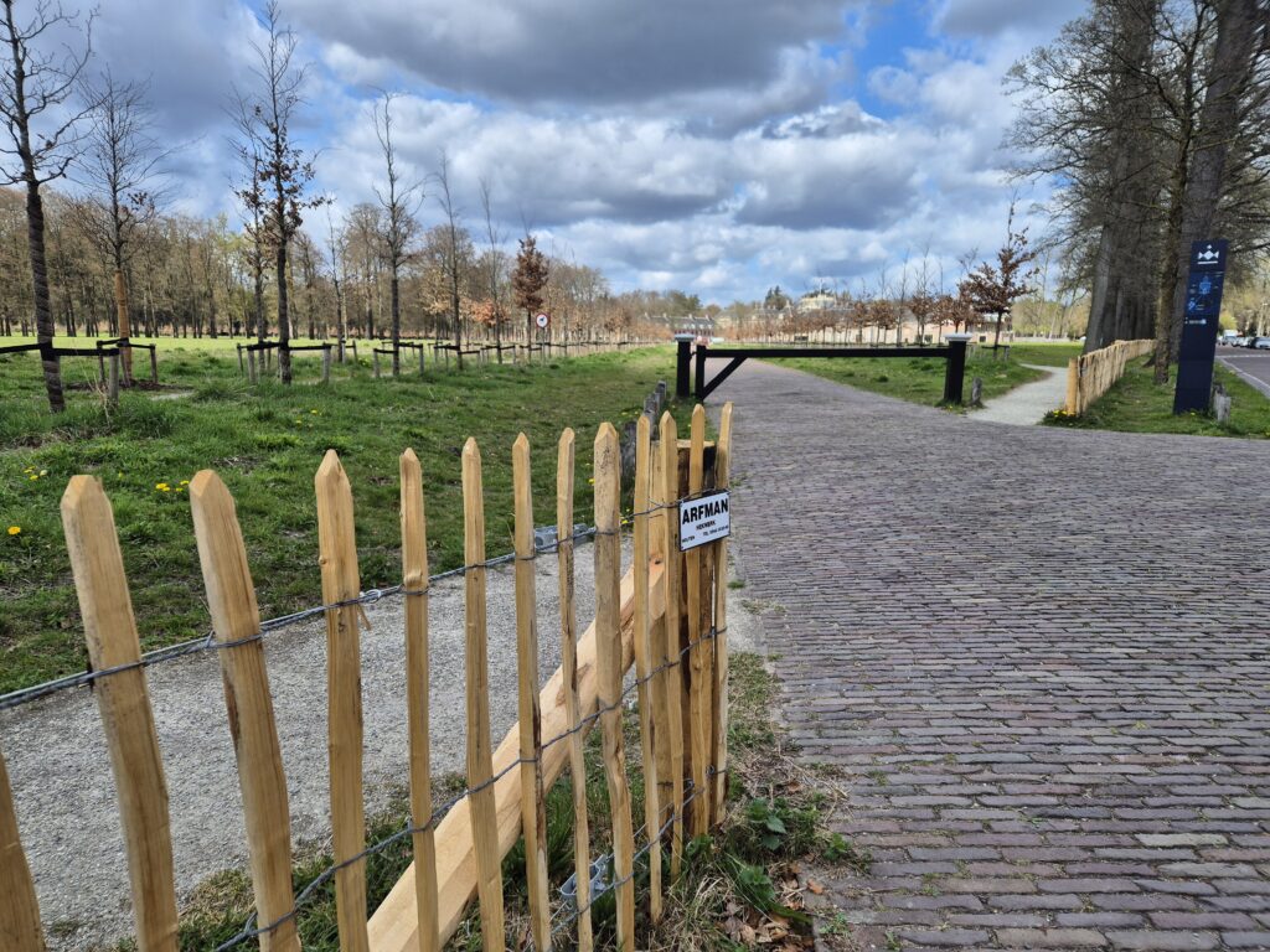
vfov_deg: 58.9
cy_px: 476
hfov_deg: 73.9
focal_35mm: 23
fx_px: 844
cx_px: 635
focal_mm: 5.4
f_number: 1.8
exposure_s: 1/1388
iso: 25
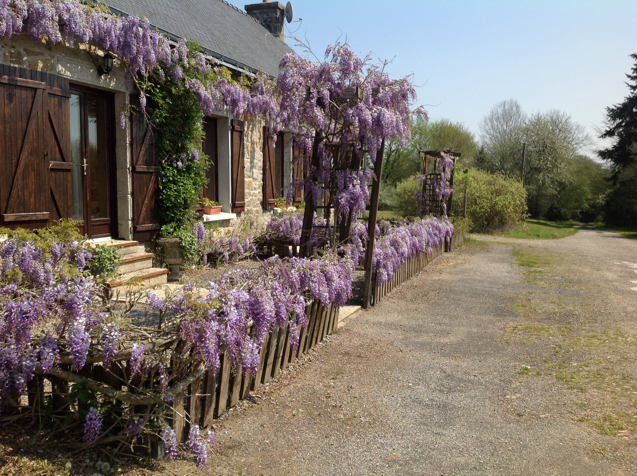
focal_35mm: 35
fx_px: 643
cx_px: 318
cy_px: 238
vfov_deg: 40.6
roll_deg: +0.5
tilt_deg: -4.4
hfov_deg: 52.7
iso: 50
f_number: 2.4
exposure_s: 1/1439
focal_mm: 4.28
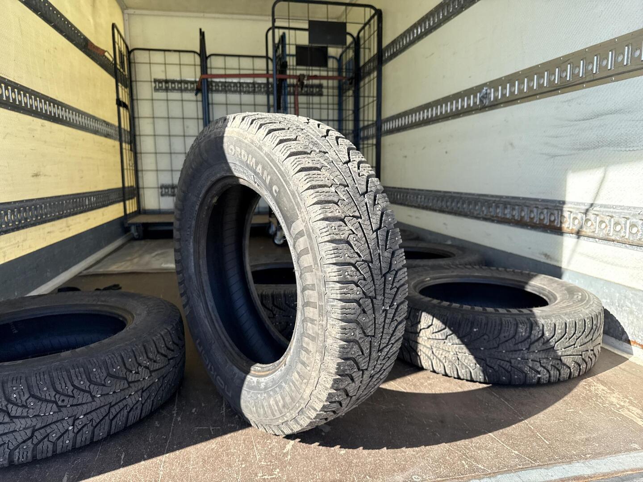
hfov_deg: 71.6
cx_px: 322
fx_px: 446
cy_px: 241
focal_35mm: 24
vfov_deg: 56.8
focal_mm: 6.76
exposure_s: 1/1271
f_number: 1.78
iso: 100
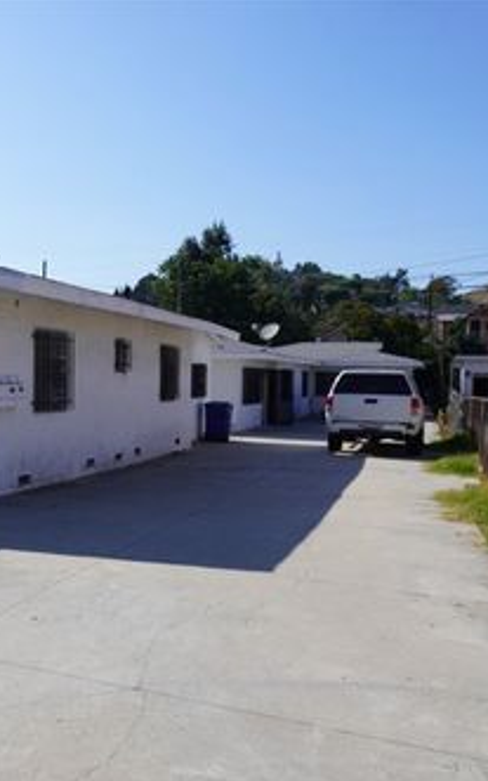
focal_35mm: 37
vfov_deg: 52.7
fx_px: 787
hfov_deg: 31.9
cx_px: 5
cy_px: 392
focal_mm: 16
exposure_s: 1/800
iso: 100
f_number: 5
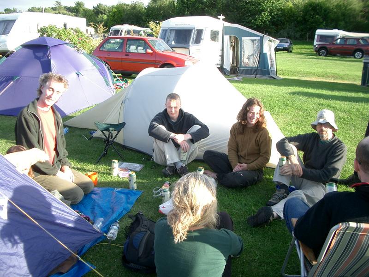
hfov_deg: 52.6
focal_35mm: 35
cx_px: 184
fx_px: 373
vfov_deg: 40.7
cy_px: 138
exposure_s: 1/200
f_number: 2.6
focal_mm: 5.8
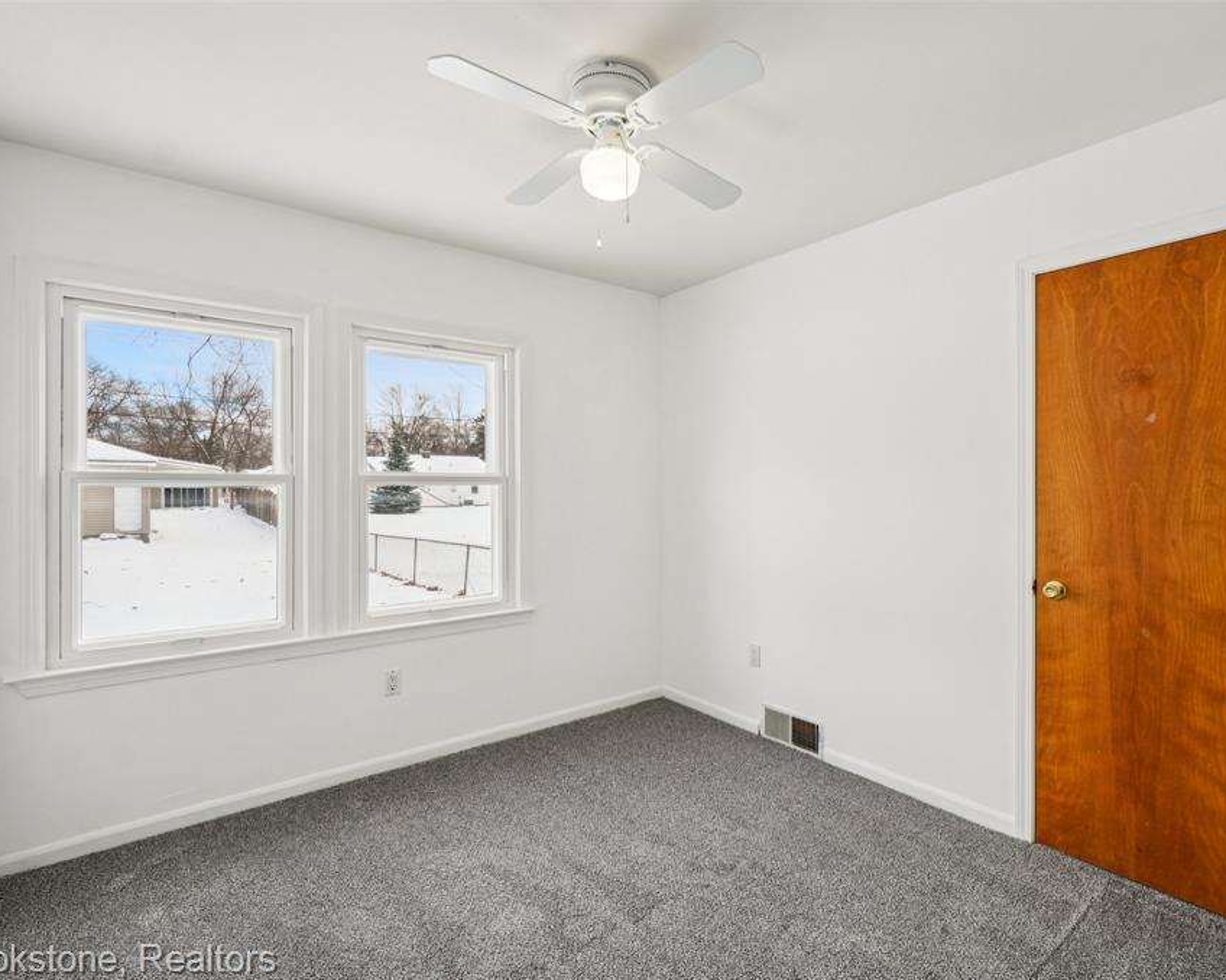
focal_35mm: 17
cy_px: 491
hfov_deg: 89.4
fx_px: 617
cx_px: 665
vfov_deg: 77.0
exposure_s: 1/30
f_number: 8
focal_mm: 10
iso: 125
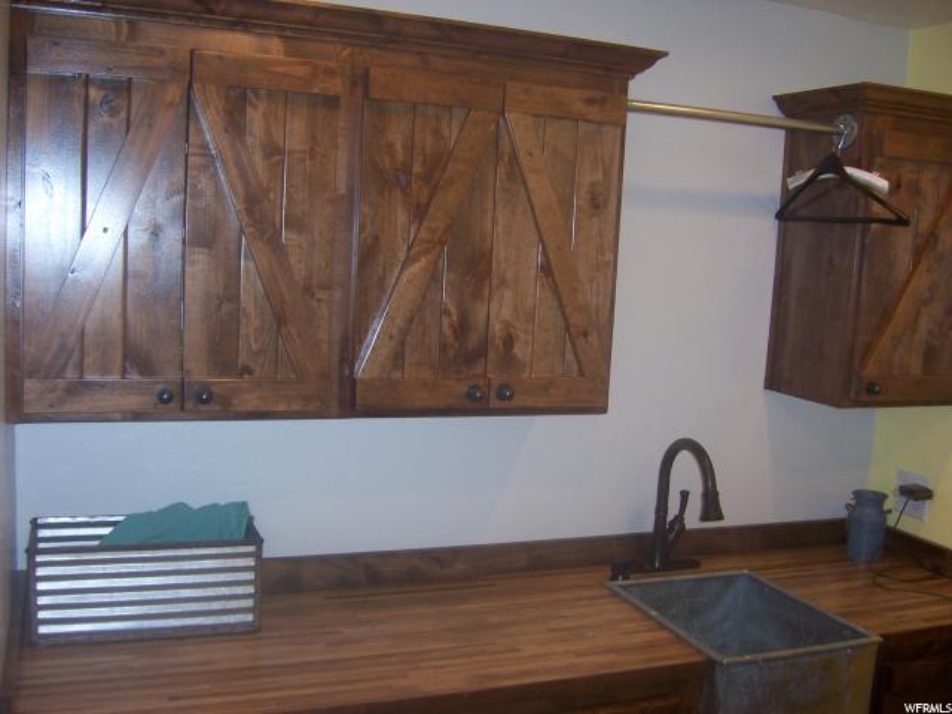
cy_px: 357
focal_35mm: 36
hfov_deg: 51.4
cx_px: 476
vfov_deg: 39.7
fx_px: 990
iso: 80
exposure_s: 1/60
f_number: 2.8
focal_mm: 6.2
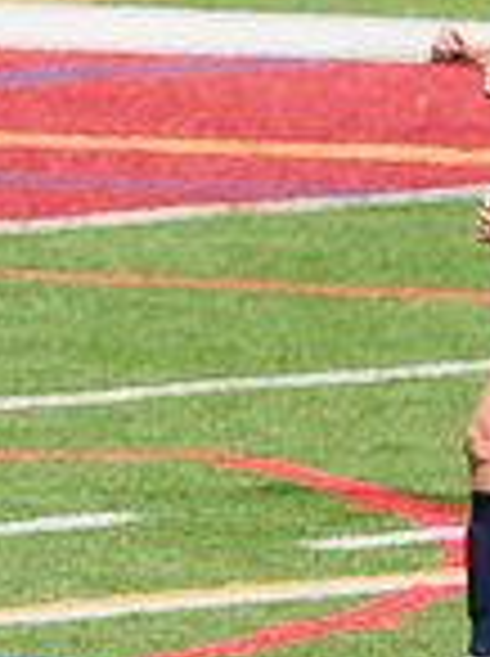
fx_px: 32104
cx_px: 1005
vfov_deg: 1.2
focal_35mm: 1696
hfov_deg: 0.9
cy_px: 835
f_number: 6.3
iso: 400
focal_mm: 359
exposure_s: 1/1600
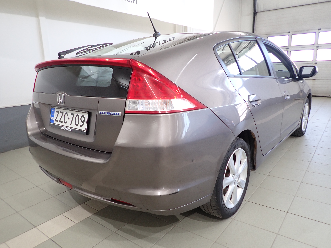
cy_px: 124
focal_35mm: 25
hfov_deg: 69.4
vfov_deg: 54.9
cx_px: 166
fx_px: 239
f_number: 2
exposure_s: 1/60
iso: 160
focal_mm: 4.5
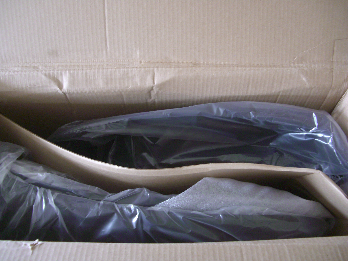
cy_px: 130
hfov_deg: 49.0
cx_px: 174
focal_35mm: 38
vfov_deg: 37.7
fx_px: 382
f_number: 2.8
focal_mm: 7.9
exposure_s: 1/13
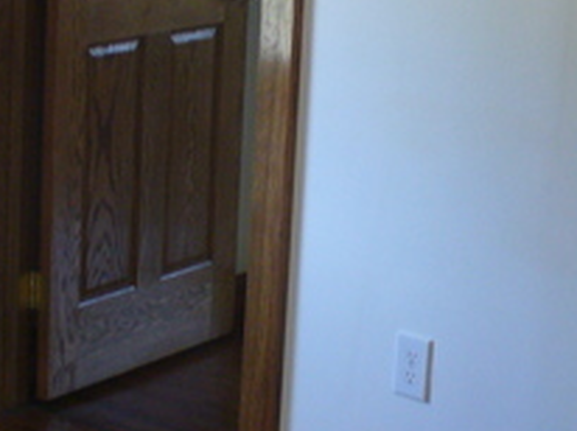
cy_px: 137
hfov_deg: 16.4
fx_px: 1998
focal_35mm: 120
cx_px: 310
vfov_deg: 12.3
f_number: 2.8
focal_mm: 6.1
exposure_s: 1/25
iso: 100
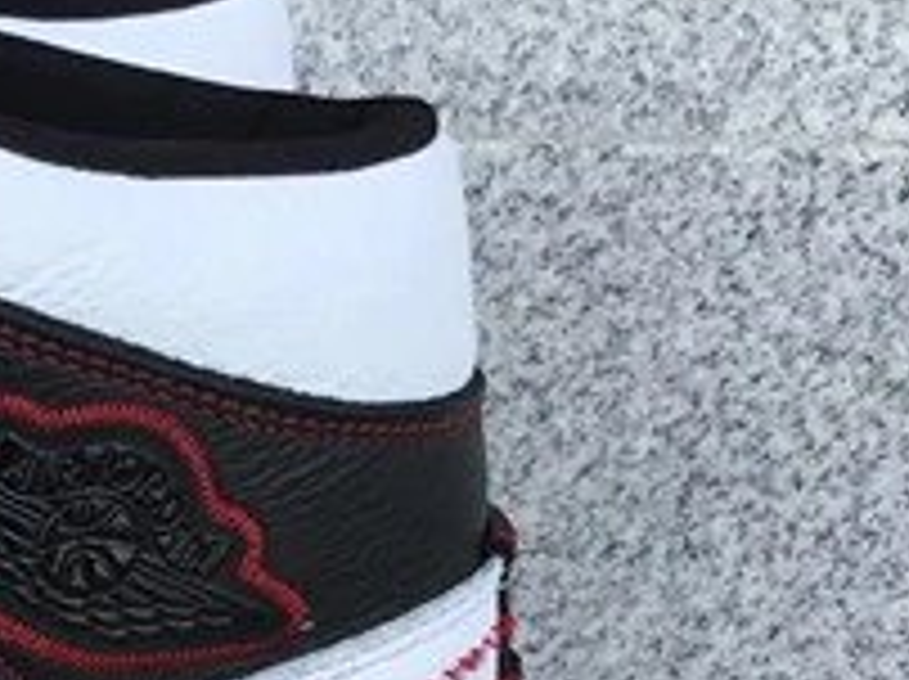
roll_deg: -0.9
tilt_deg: -26.5
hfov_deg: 14.5
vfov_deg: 11.7
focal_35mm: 123
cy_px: 887
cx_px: -616
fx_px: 3226
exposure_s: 1/360
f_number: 2.4
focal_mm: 3.3
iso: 25
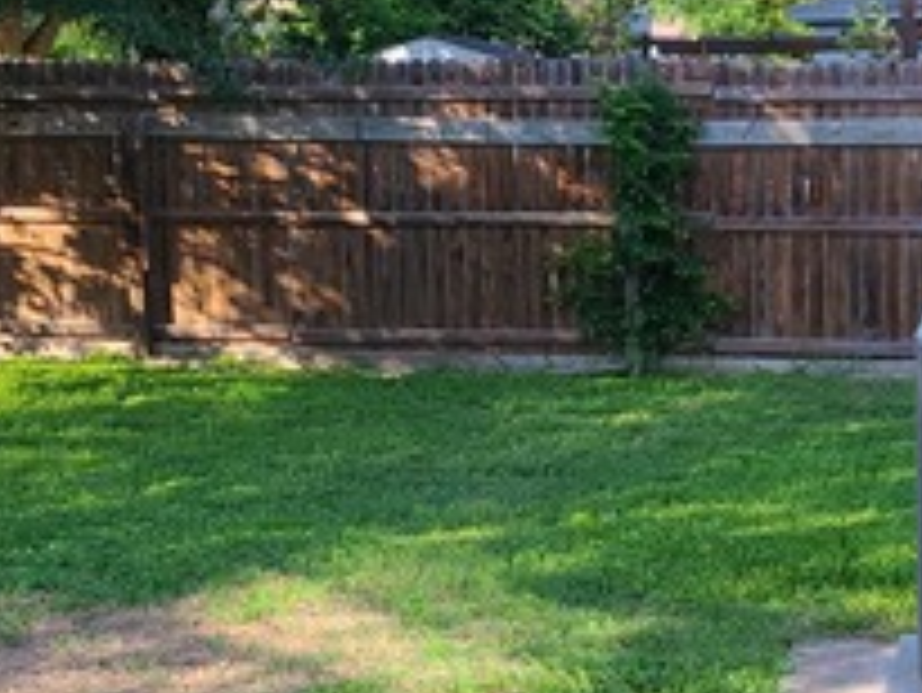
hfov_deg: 24.1
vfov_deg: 18.2
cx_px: 558
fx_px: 2159
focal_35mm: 81
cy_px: 284
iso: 40
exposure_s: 1/483
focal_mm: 5.4
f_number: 1.8
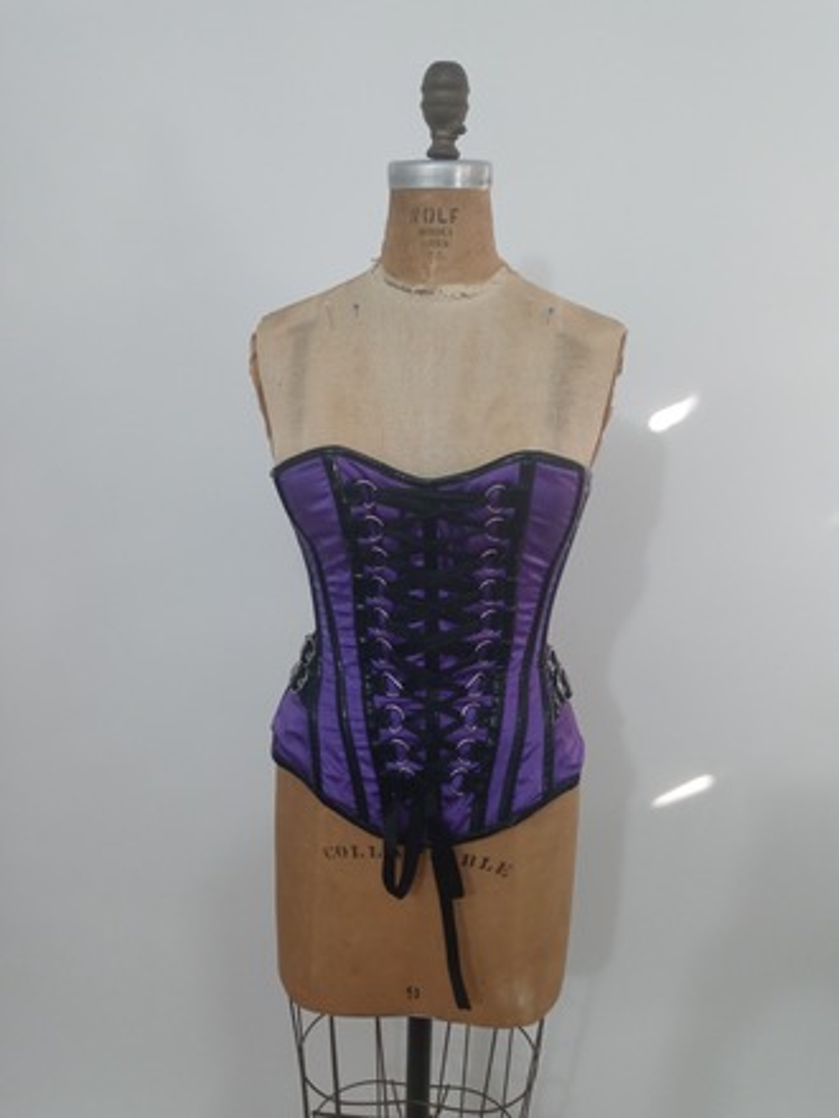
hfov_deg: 49.7
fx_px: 905
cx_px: 420
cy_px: 559
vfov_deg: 63.4
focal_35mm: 28
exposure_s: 1/30
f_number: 1.8
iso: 200
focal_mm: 3.61
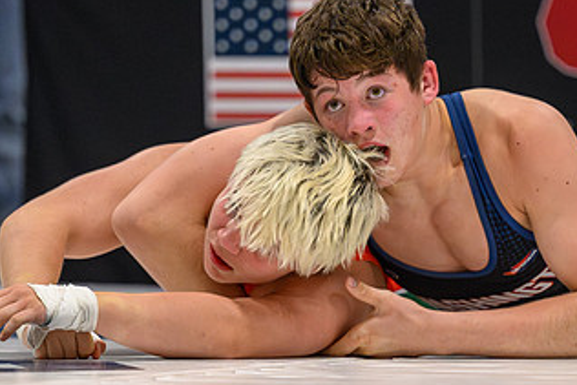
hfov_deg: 4.8
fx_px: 6815
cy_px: 292
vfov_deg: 3.2
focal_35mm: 425
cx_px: 333
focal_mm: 175
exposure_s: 1/640
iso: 6400
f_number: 2.8
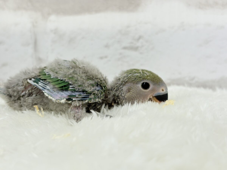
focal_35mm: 52
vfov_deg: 28.0
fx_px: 341
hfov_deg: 36.8
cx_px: 114
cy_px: 85
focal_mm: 5.96
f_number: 1.6
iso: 80
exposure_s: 1/100
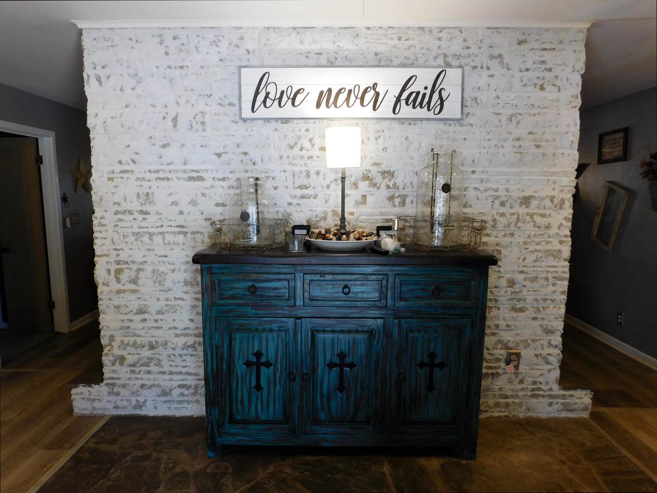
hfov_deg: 73.9
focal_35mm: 23
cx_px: 328
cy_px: 246
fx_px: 437
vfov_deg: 58.9
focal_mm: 4
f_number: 3
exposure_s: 1/30
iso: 140
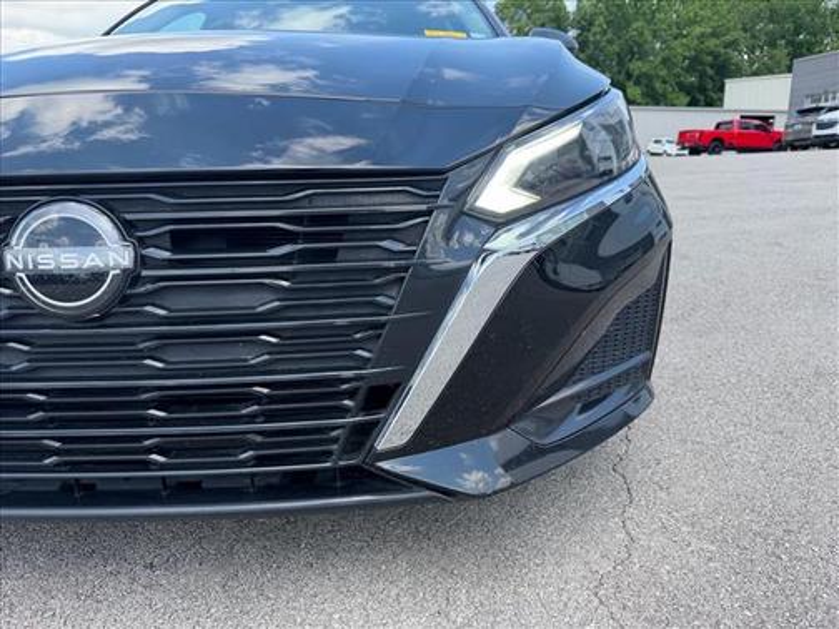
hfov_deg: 71.6
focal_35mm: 24
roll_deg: +1.8
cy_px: 314
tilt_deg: -12.4
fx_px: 582
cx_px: 420
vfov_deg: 56.8
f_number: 1.78
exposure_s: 1/909
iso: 80
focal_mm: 6.76
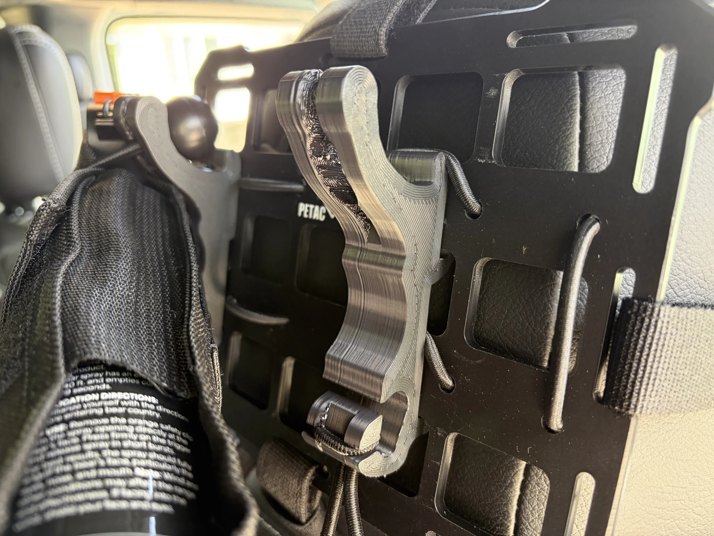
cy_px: 268
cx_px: 357
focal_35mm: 26
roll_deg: +4.1
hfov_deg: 67.3
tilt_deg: -18.2
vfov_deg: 53.1
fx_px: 536
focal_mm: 5.96
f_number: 1.6
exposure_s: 1/60
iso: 200
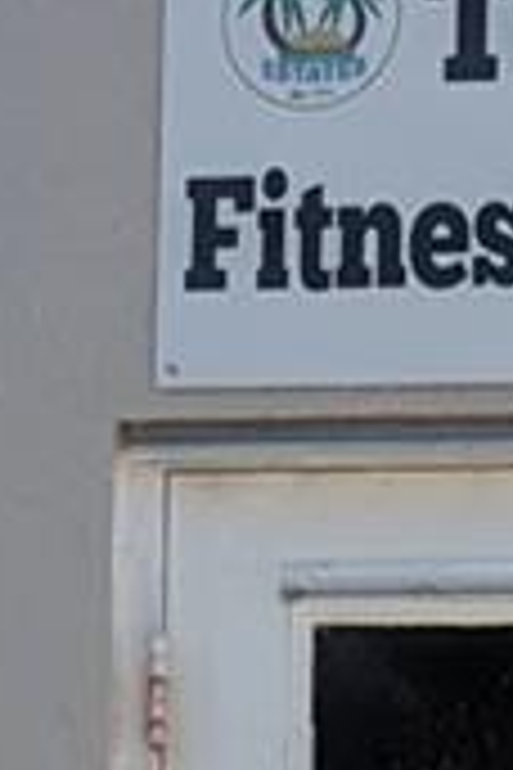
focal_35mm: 233
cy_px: 1531
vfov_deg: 8.4
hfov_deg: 5.9
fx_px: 4980
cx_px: 243
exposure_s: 1/1984
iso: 41
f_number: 1.85
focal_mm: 6.81
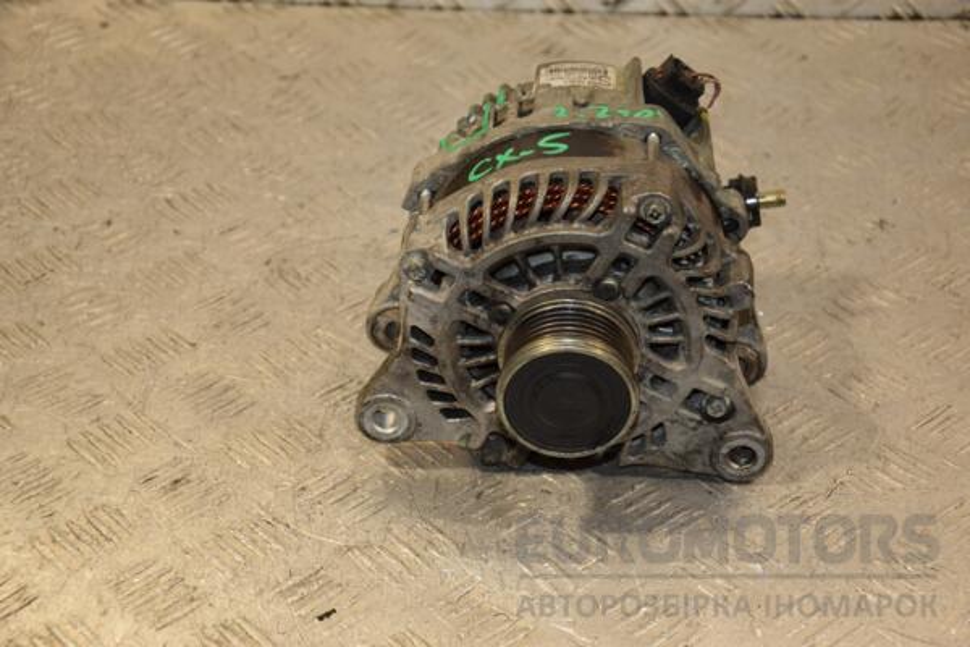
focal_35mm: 87
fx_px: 2344
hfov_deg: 23.4
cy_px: 324
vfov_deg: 15.7
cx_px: 485
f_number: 5
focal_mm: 58
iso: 800
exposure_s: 1/160
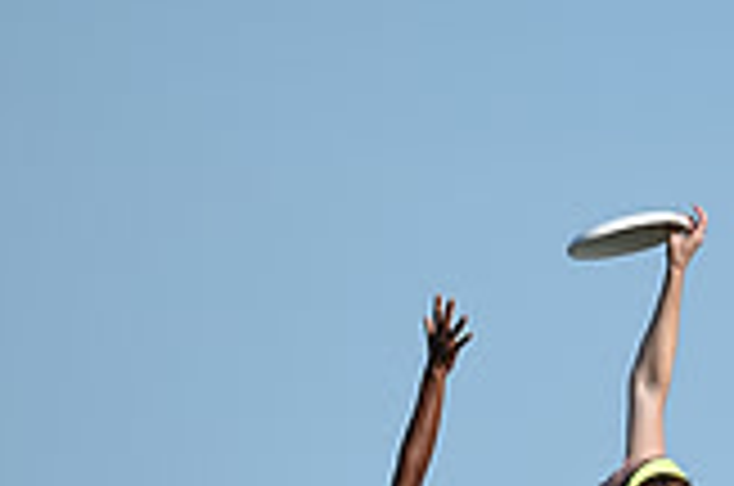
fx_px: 28977
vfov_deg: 1.0
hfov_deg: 1.5
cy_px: 747
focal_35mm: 1424
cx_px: 716
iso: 100
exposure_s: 1/2500
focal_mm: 400
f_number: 2.8
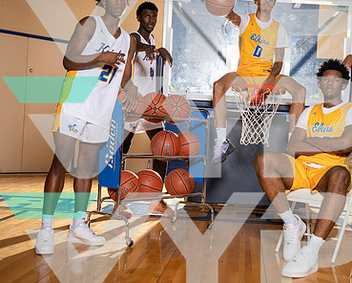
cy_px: 128
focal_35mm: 56
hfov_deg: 33.1
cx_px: 245
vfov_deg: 27.2
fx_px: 584
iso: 640
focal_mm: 38
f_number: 8
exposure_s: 1/250
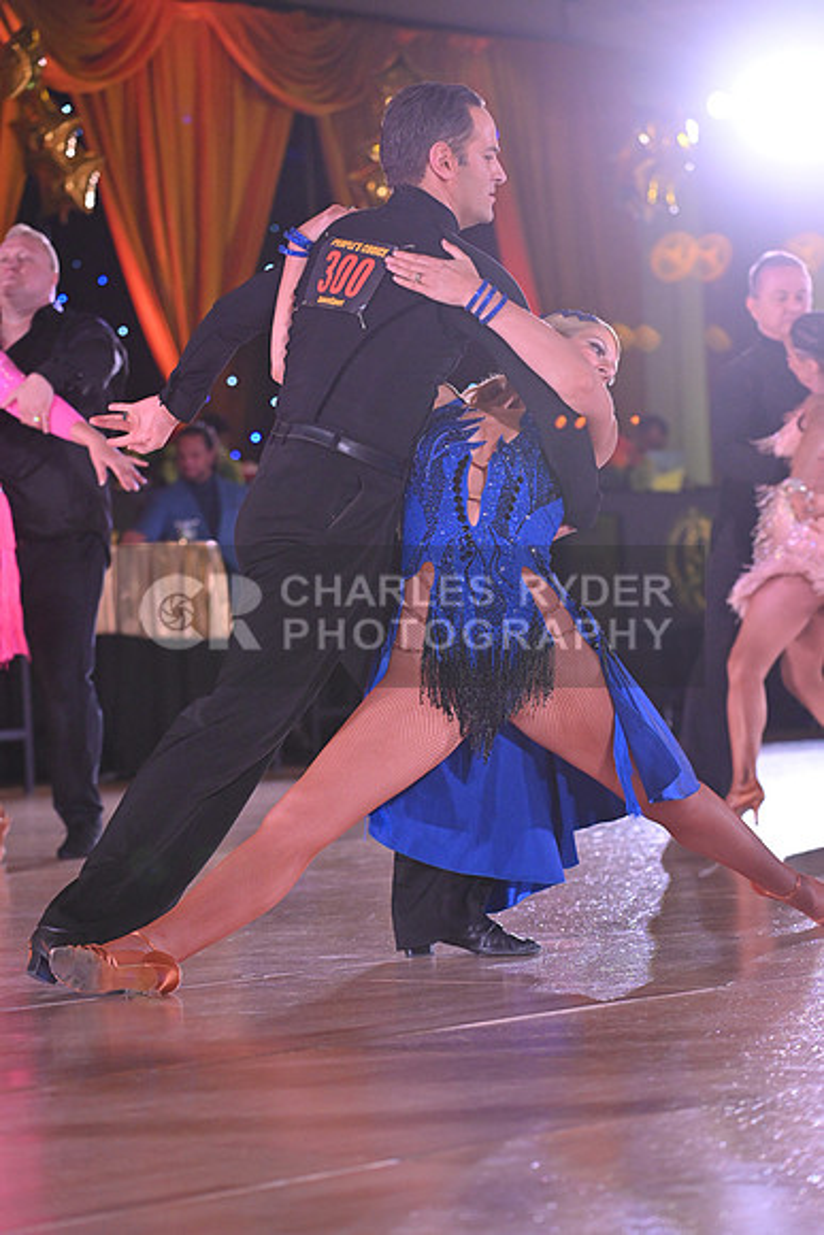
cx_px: 412
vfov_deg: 17.1
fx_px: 4117
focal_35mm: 120
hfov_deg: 11.4
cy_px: 618
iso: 3200
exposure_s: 1/400
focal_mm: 120
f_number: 5
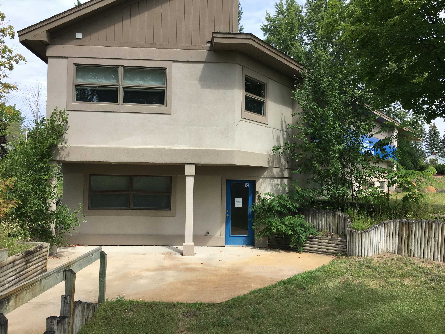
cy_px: 167
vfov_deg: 48.2
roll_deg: +0.0
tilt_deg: +2.2
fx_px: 373
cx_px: 222
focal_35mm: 29
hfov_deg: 61.7
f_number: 2.2
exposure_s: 1/938
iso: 25
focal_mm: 4.15
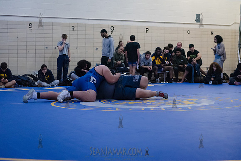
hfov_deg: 28.8
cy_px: 80
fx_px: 469
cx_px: 120
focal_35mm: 70
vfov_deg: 19.5
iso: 8000
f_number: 3.2
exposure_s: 1/400
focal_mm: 70
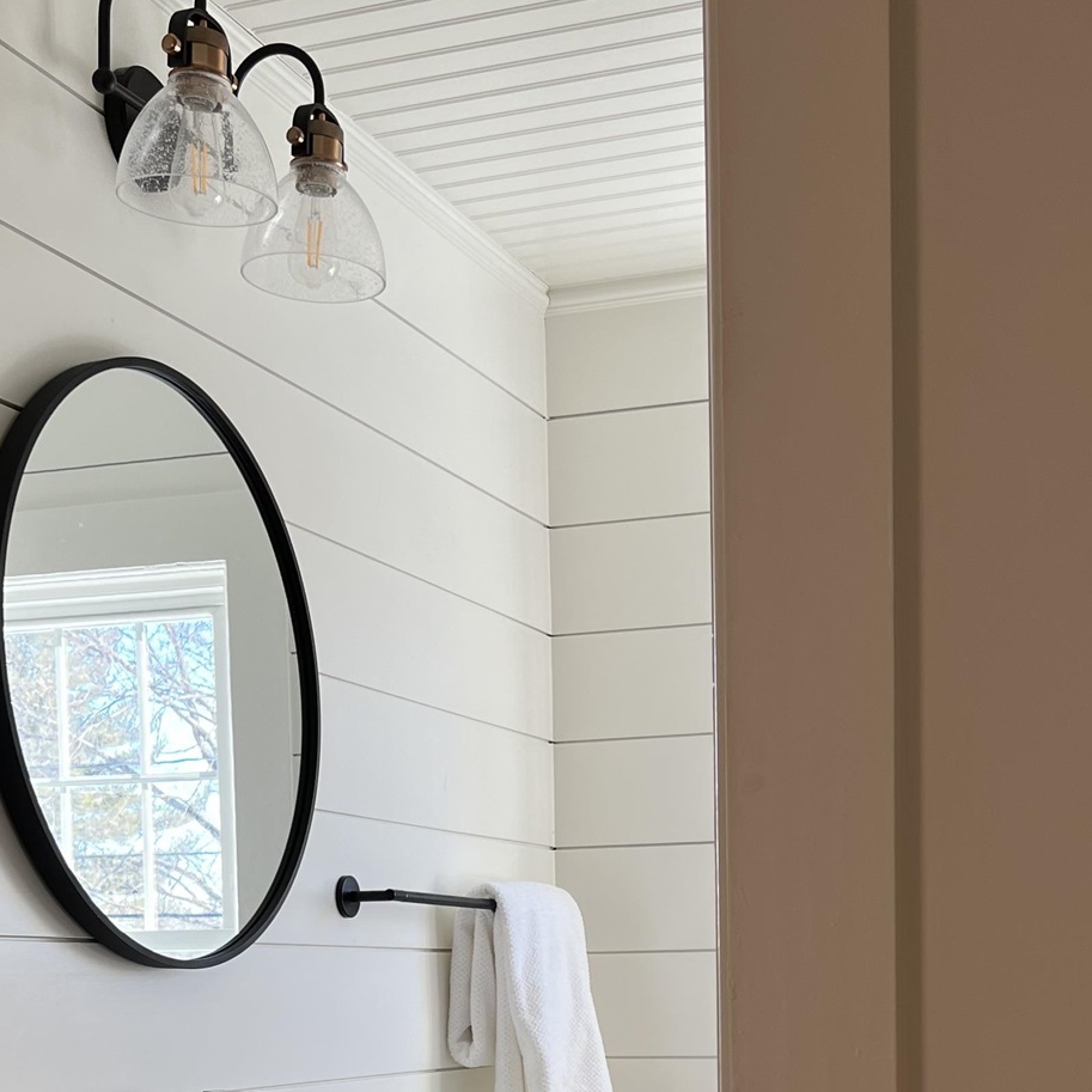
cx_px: 640
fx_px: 2070
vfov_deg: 28.1
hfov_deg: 29.5
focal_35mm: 58
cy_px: 1038
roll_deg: +0.8
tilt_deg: -2.0
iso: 40
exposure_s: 1/131
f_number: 1.5
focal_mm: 5.7
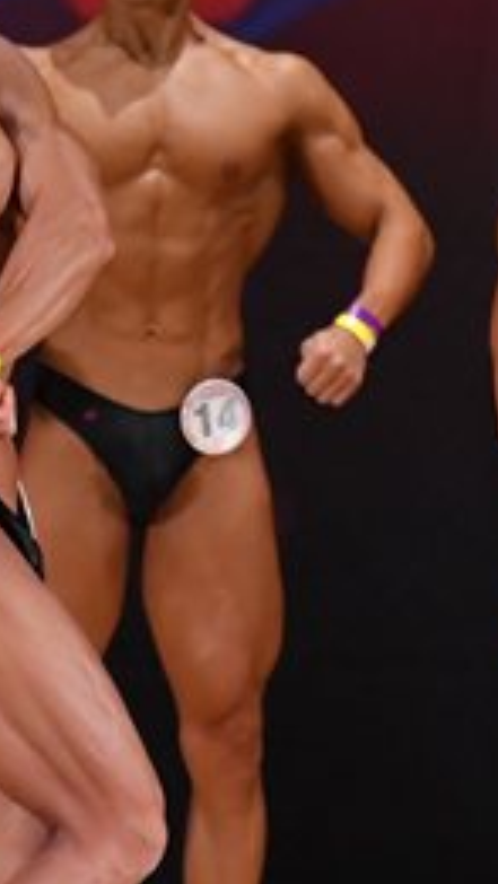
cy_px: 623
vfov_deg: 2.9
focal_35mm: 746
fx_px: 17496
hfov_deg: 1.6
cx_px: -202
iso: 3200
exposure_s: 1/400
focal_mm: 160
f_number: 5.6
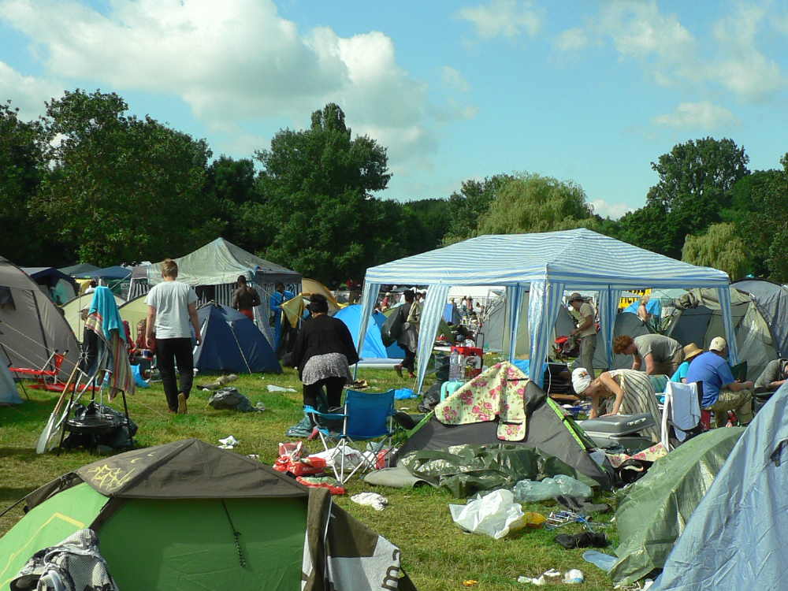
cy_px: 296
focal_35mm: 35
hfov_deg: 52.6
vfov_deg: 40.7
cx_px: 394
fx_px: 797
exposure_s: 1/400
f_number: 4.5
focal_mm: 6
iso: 64
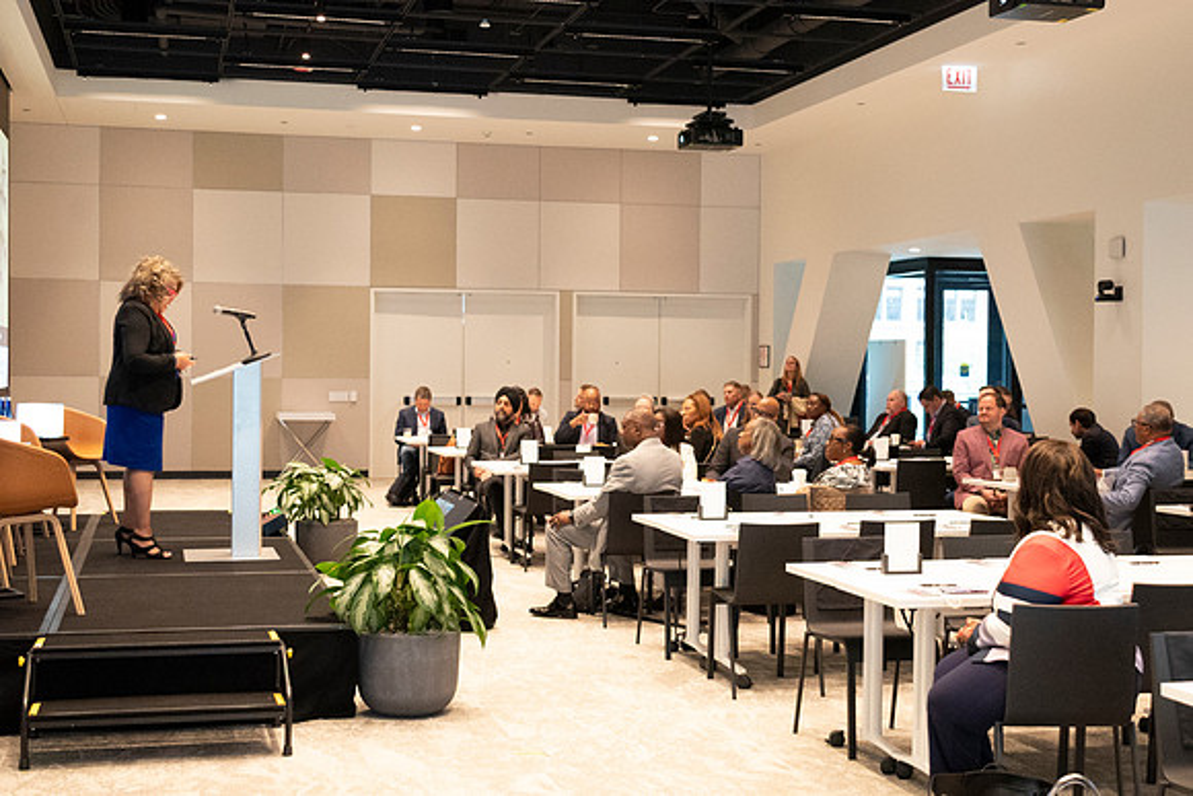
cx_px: 596
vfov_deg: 26.5
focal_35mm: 51
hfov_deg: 38.9
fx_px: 1690
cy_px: 398
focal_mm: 34
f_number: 5.6
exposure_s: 1/80
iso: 5000
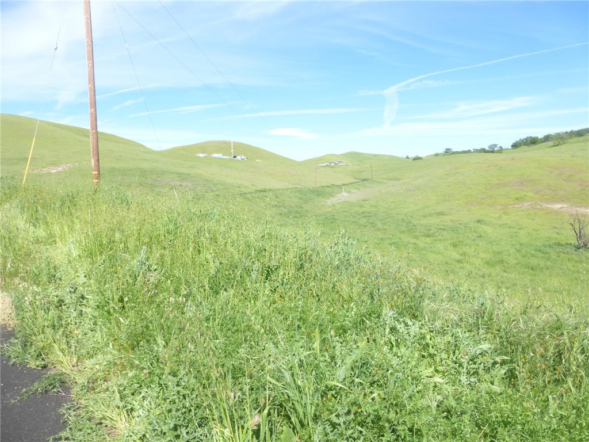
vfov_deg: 56.8
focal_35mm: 24
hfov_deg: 71.6
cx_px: 294
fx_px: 408
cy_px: 221
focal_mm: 4.3
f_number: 4
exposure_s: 1/500
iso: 100
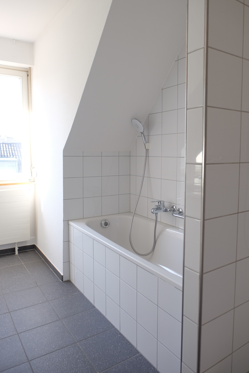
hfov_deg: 49.5
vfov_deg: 69.3
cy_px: 175
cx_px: 133
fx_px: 270
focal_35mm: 26
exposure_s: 1/75
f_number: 2.8
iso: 200
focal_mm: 16
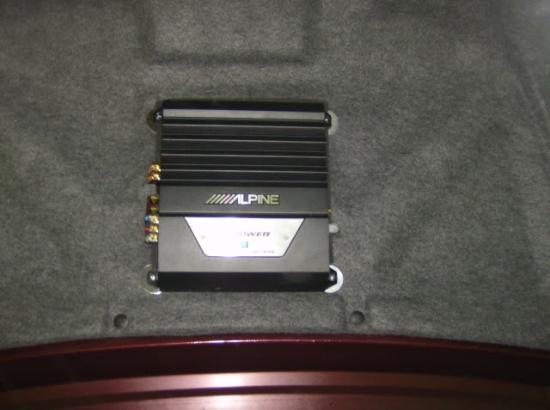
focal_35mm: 36
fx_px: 571
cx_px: 275
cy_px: 205
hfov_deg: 51.5
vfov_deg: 39.5
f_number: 2.8
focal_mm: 6
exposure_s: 1/60
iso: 200
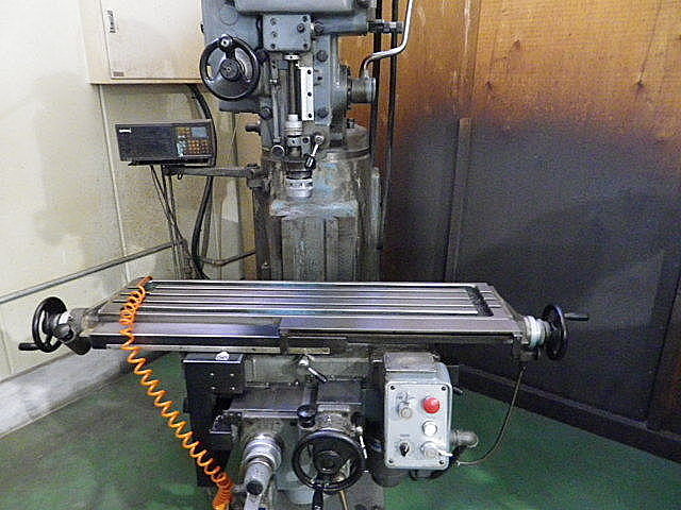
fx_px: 492
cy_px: 255
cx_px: 340
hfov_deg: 69.4
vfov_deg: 54.9
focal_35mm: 25
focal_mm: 4.5
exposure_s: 1/4
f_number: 3.5
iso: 800
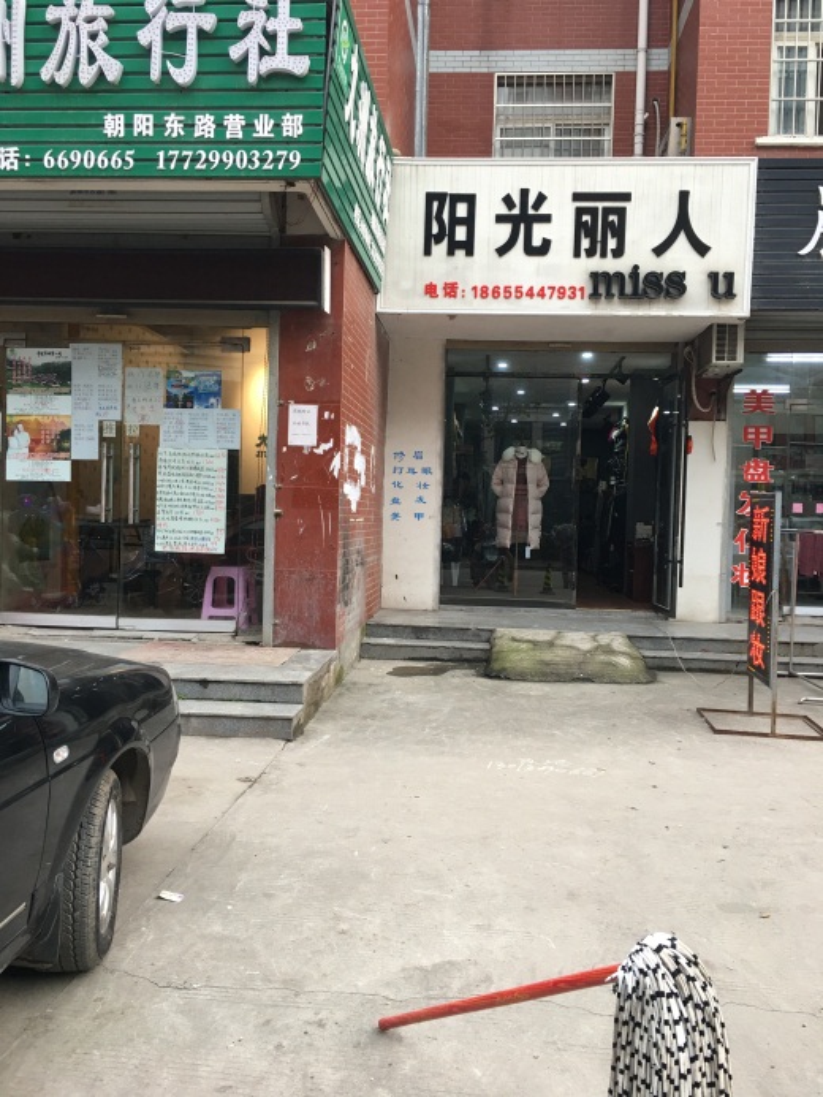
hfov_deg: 48.2
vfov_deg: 61.7
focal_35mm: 29
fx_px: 919
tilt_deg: -1.3
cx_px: 412
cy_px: 548
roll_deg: -1.5
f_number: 2.2
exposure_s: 1/33
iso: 25
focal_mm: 4.15
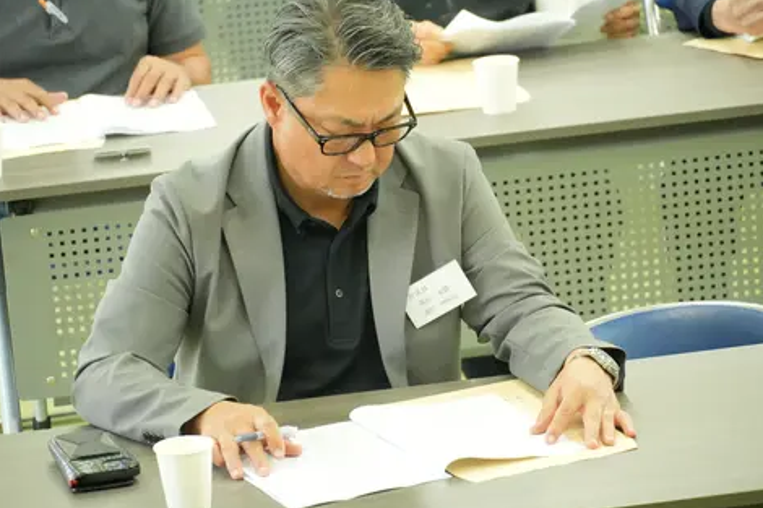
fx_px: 4566
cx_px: 396
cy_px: 244
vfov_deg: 6.4
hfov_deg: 9.6
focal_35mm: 216
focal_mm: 135
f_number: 5.6
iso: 6400
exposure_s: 1/125
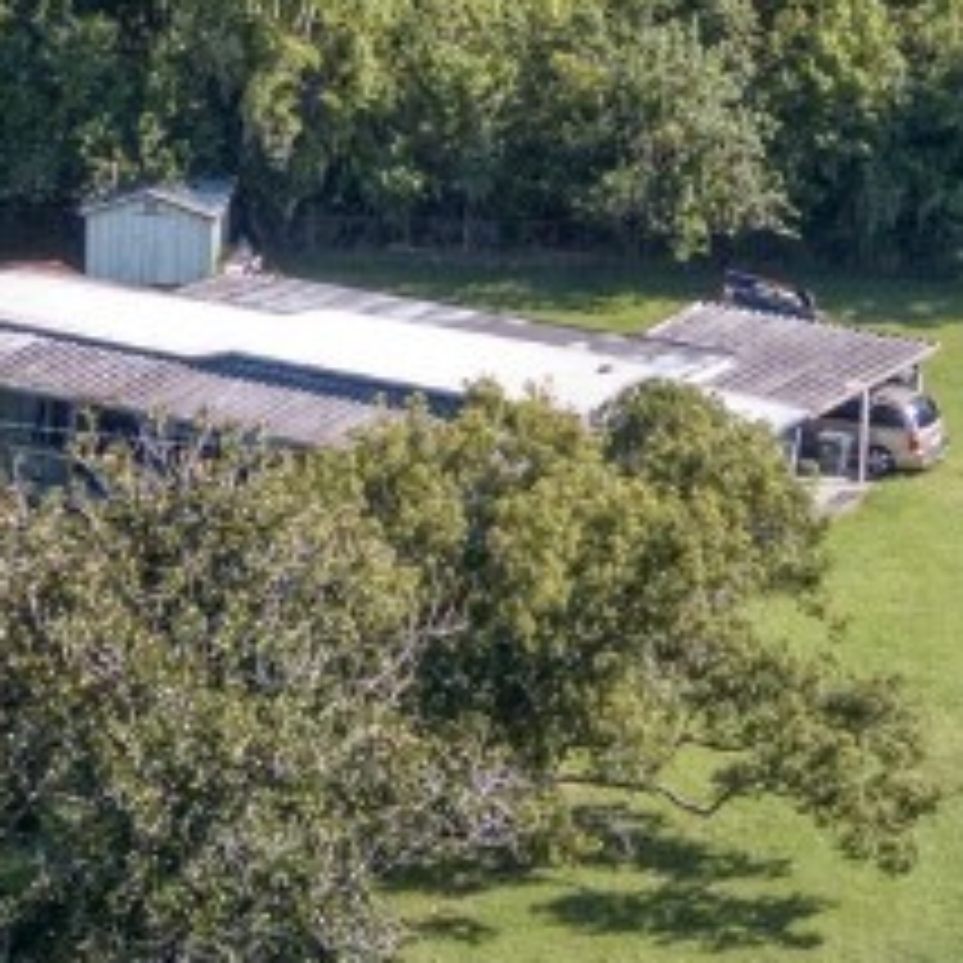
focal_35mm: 110
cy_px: -45
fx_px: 3462
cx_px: 410
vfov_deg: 15.5
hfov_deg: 15.8
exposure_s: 1/1600
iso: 200
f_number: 2.2
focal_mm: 4.7
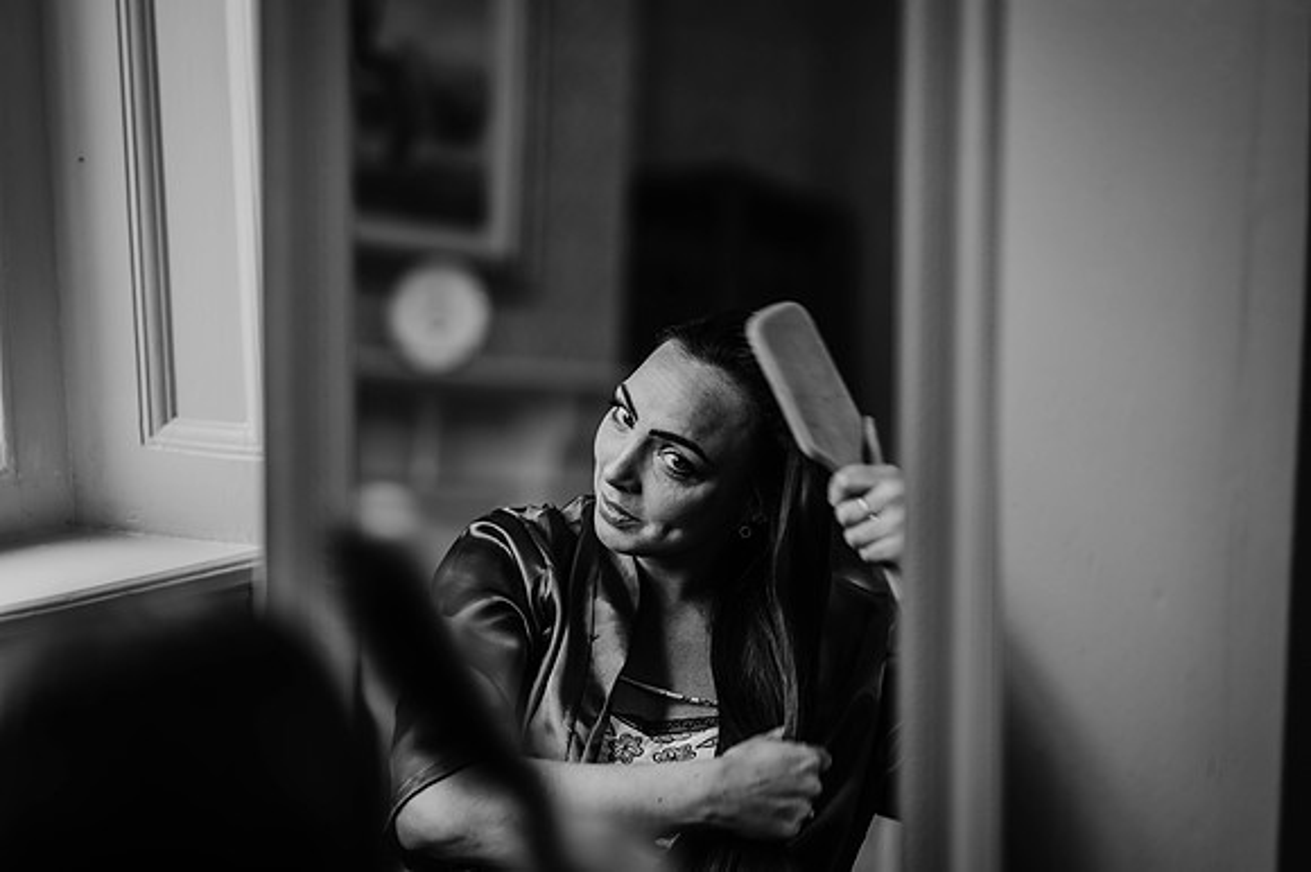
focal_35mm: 85
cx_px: 656
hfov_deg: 23.9
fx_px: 3094
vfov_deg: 16.1
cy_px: 436
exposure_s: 1/125
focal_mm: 85
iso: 280
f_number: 1.8
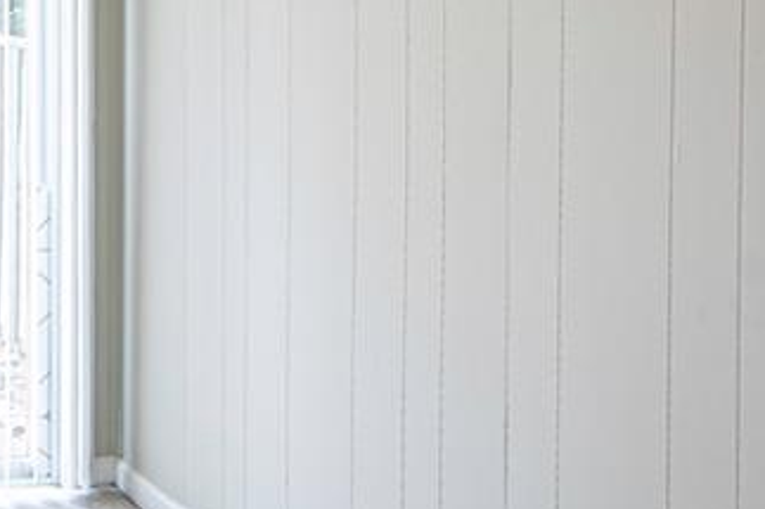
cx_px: -66
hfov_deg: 31.3
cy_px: 230
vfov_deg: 23.7
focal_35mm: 57
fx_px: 1211
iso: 200
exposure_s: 1/8
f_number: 8
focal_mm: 12
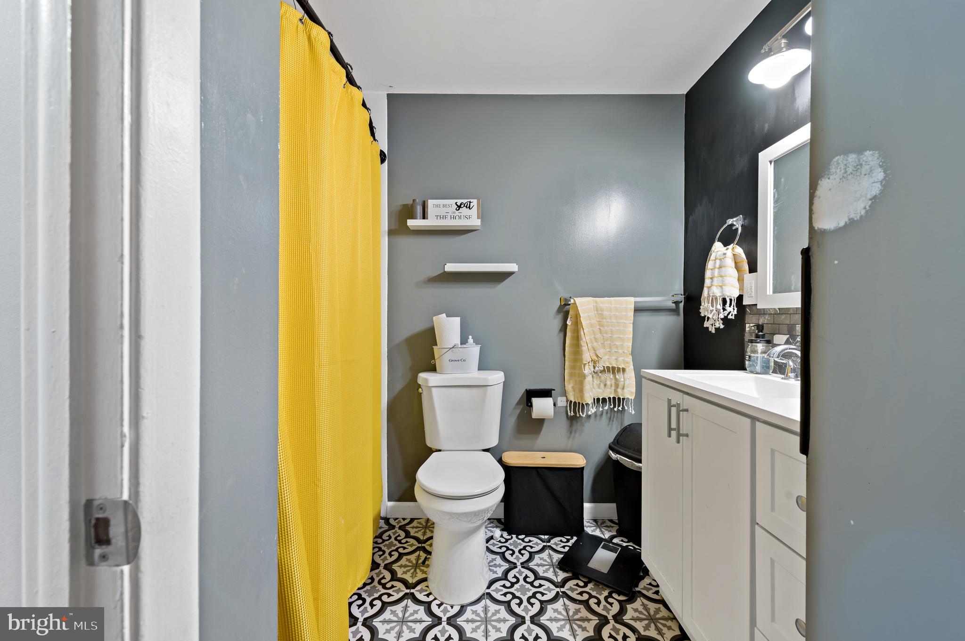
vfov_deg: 81.1
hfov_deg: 104.3
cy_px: 320
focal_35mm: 14
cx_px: 482
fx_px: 375
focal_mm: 14
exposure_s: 1.3
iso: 320
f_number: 9
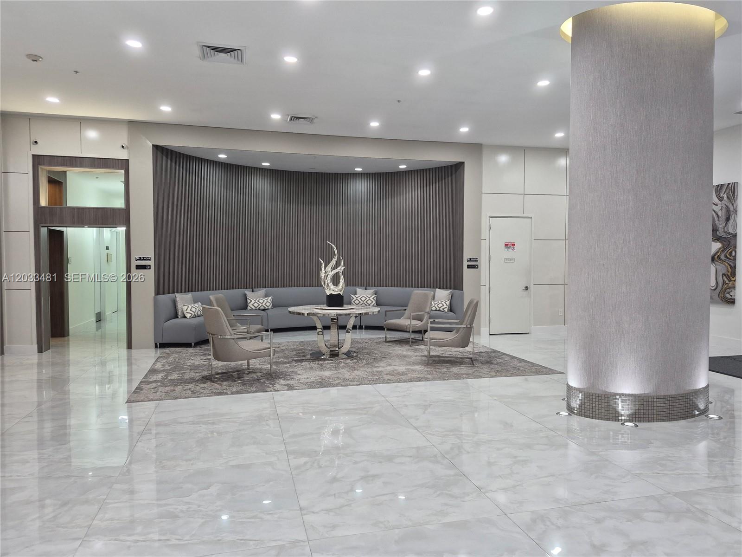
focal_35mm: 23
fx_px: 493
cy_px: 278
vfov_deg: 58.9
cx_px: 371
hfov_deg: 73.9
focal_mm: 5.4
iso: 160
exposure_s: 1/120
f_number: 1.8
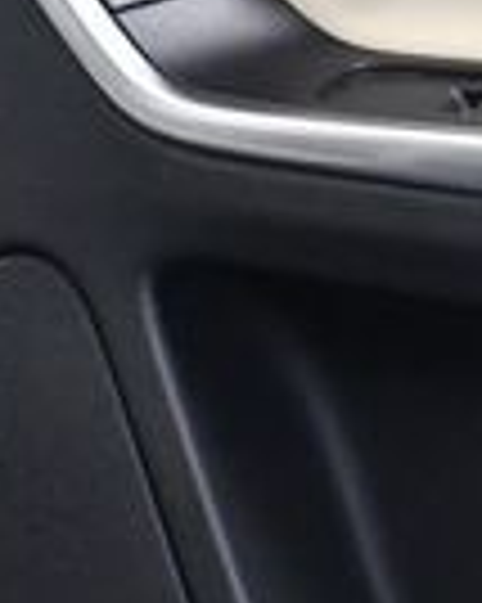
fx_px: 3535
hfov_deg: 7.6
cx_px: 811
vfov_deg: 9.8
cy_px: 387
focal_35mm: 198
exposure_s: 1/125
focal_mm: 22
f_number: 3.8
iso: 3200
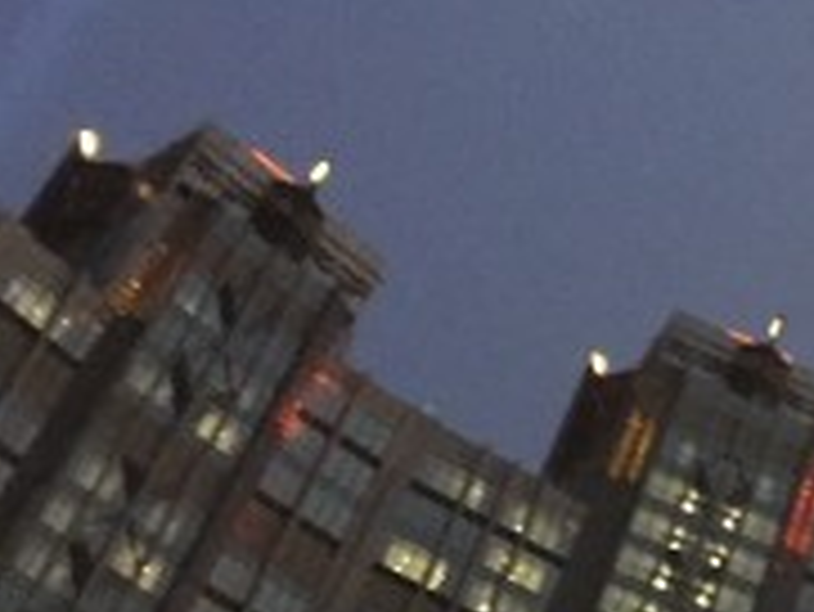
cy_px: 558
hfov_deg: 15.8
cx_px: 1381
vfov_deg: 13.5
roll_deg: -8.7
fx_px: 2565
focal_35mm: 109
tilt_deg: +43.2
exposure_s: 1/17
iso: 400
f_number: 2.2
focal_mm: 4.15
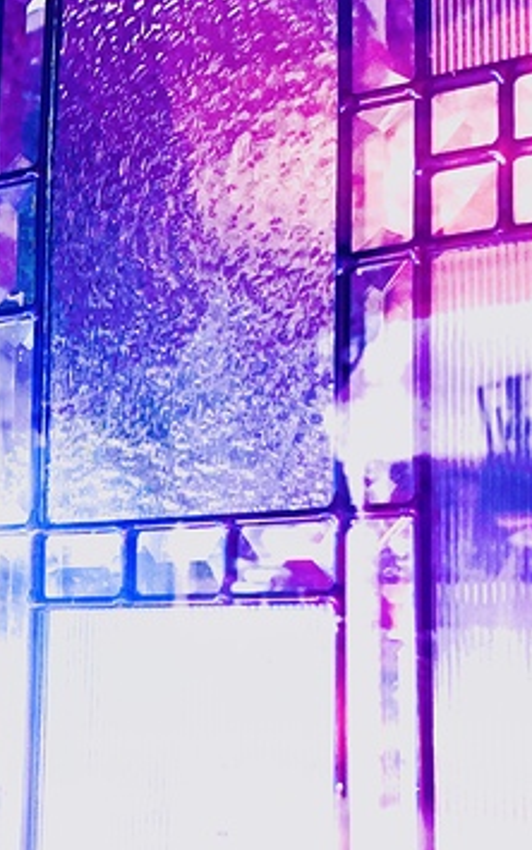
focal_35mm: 43
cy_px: 577
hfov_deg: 29.9
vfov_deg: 45.4
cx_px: 278
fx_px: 997
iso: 800
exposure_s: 1/30
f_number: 1.78
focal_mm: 6.76
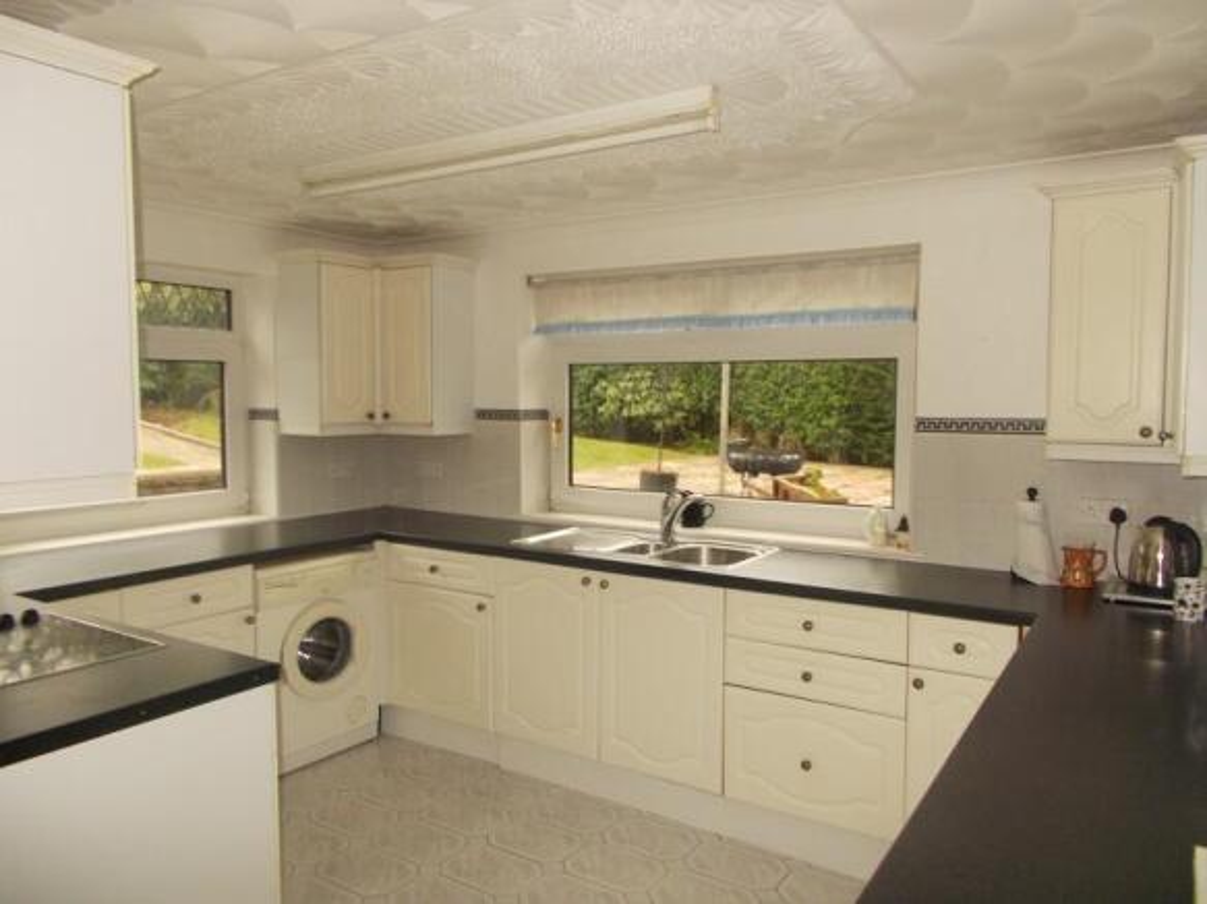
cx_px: 604
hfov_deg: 67.3
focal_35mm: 26
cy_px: 452
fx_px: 906
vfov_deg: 53.0
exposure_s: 1/25
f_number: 3.2
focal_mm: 4.6
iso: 200
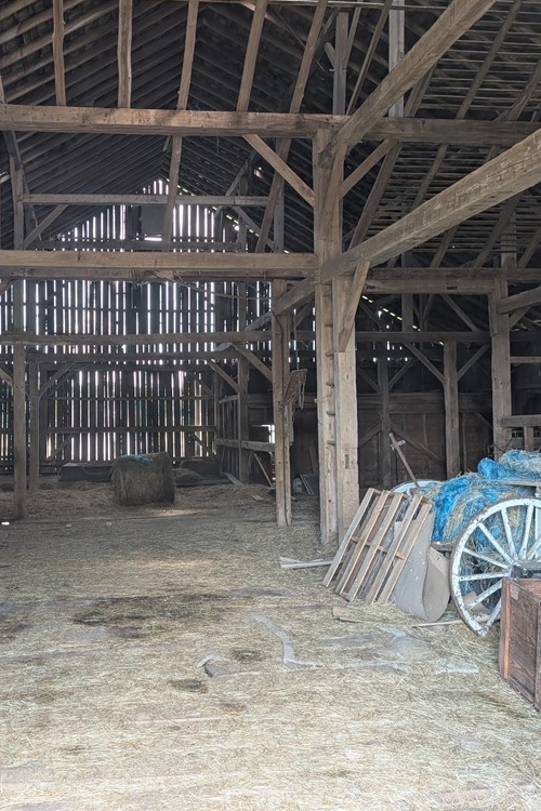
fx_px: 766
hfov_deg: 38.4
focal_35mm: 34
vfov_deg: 55.8
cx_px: 177
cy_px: 410
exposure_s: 1/105
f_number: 1.68
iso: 350
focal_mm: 6.9
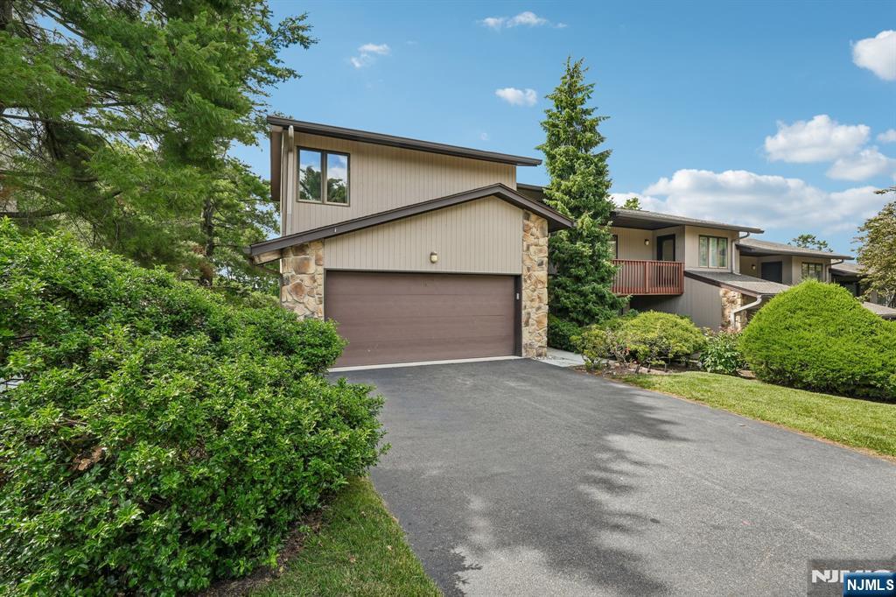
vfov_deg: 73.7
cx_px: 448
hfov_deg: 96.8
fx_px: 398
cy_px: 298
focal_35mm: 16
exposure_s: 1/125
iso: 100
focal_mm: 16
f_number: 8
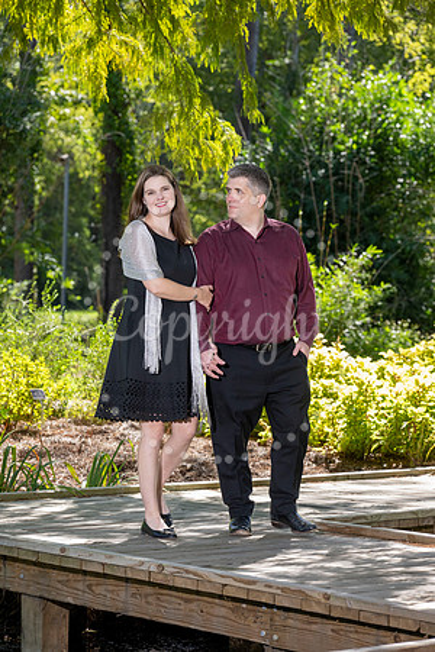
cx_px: 218
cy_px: 326
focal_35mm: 120
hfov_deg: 11.4
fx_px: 2175
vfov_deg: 17.1
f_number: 5.6
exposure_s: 1/200
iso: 500
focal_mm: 120
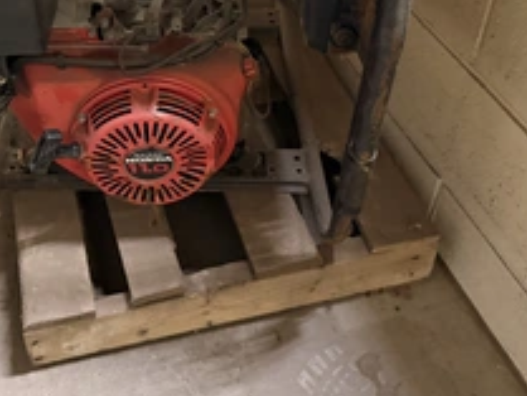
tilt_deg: -35.7
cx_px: 139
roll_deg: +5.5
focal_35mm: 46
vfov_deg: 30.7
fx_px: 701
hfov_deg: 40.2
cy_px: 73
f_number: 1.78
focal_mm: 6.76
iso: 1000
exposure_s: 1/40
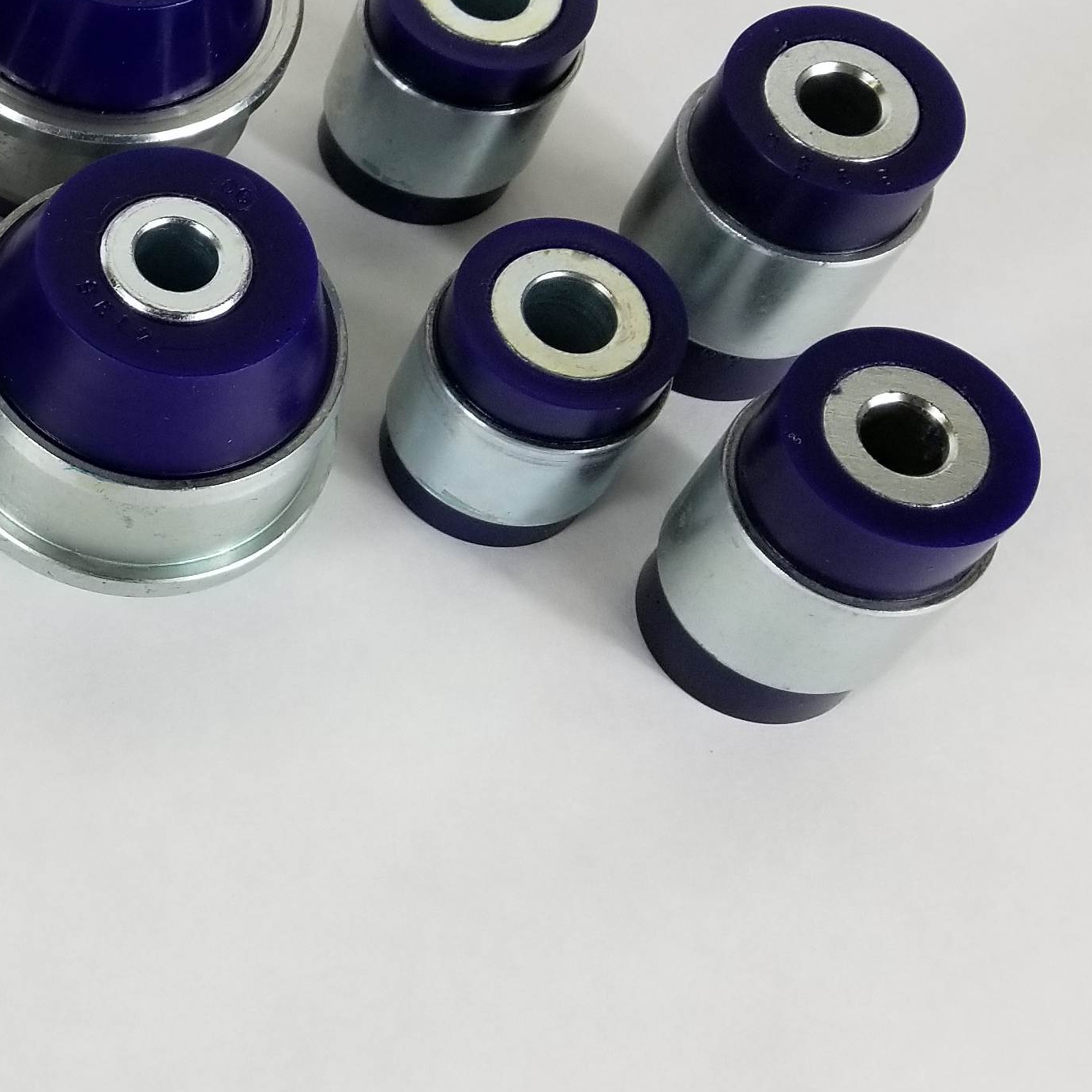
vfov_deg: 25.7
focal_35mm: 67
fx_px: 2391
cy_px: 463
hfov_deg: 23.0
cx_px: -314
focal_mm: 4.25
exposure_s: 1/120
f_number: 1.7
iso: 64
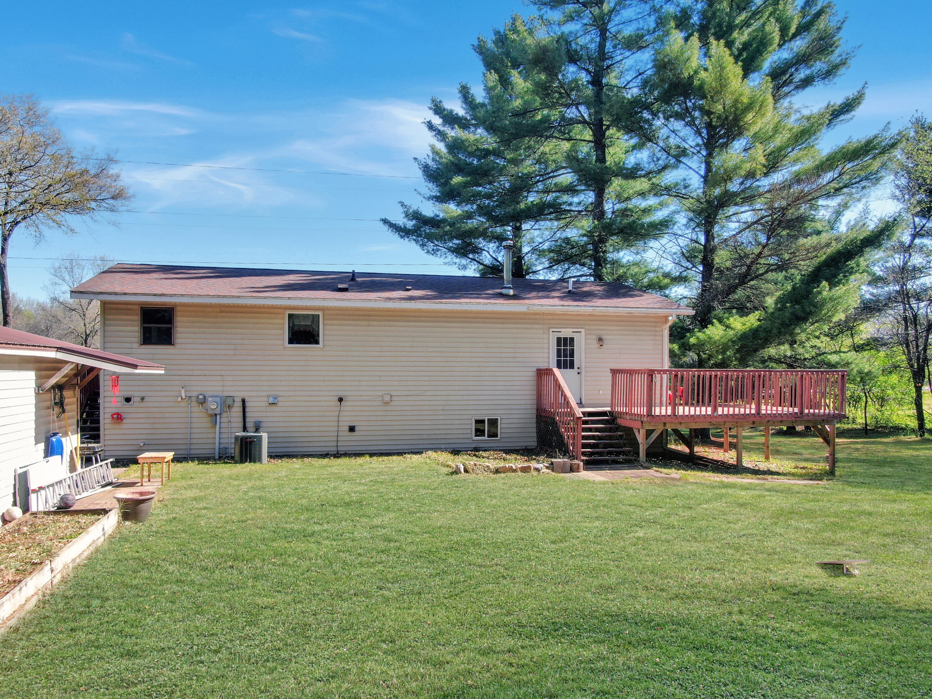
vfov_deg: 56.8
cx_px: 466
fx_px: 646
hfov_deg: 71.6
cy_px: 350
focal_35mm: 24
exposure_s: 1/500
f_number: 2.8
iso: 100
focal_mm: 4.39
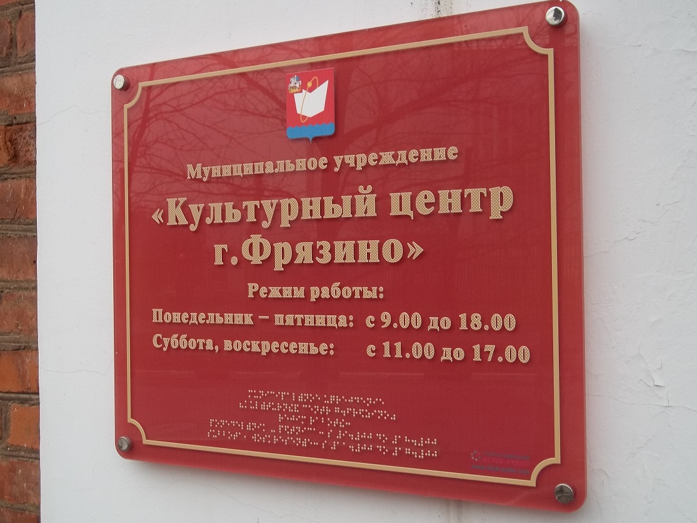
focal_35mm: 45
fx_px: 906
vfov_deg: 32.2
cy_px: 269
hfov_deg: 42.0
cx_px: 307
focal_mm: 7.1
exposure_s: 1/80
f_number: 3.2
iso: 64
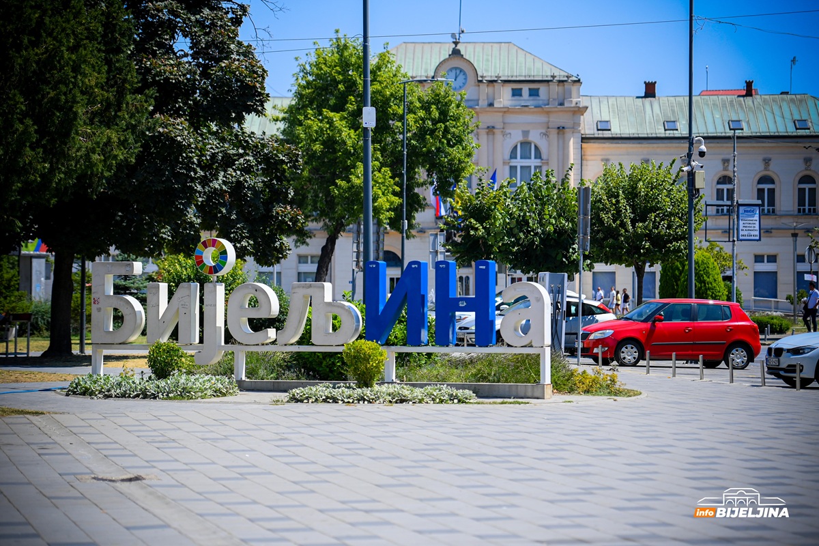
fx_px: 2502
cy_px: 273
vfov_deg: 12.5
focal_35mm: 110
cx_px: 410
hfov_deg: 18.6
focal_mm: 110
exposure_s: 1/3200
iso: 125
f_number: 2.8
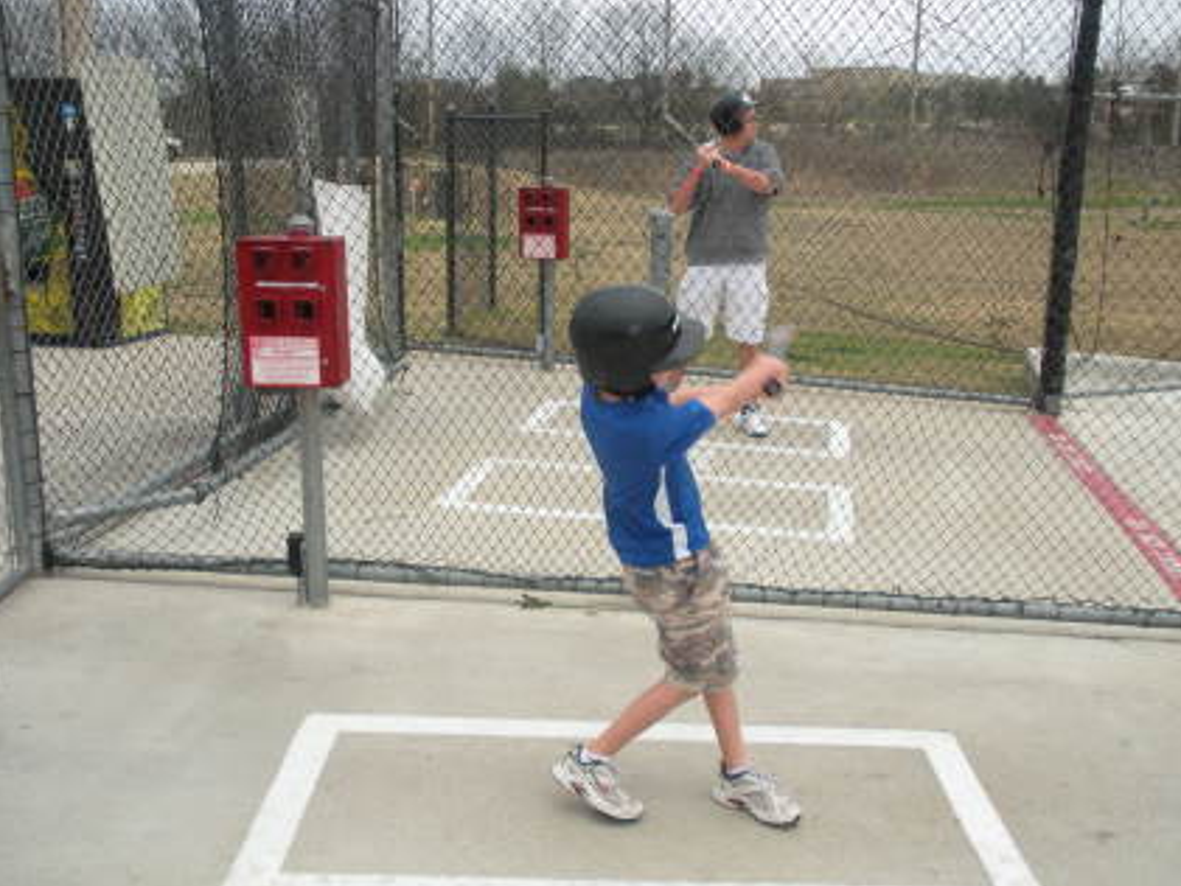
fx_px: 1331
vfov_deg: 36.8
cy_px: 446
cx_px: 631
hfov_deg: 47.8
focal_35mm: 39
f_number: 3.5
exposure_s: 1/174
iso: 88
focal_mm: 6.3
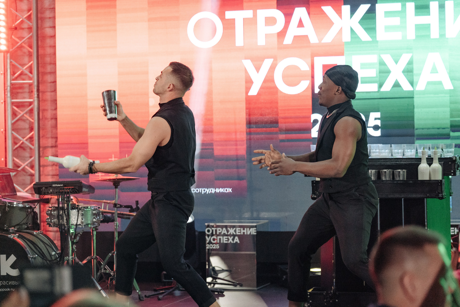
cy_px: 154
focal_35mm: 104
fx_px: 1329
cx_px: 230
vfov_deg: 13.2
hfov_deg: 19.6
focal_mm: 104
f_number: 3.5
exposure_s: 1/400
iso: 6400
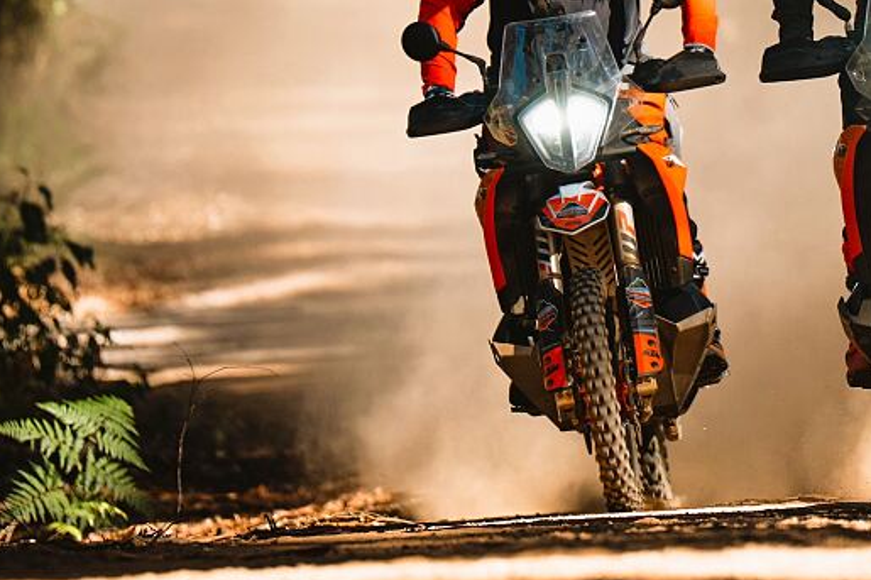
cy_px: 134
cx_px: 961
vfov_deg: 2.9
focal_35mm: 466
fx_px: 11270
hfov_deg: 4.4
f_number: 2.8
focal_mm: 200
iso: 250
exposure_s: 1/1250
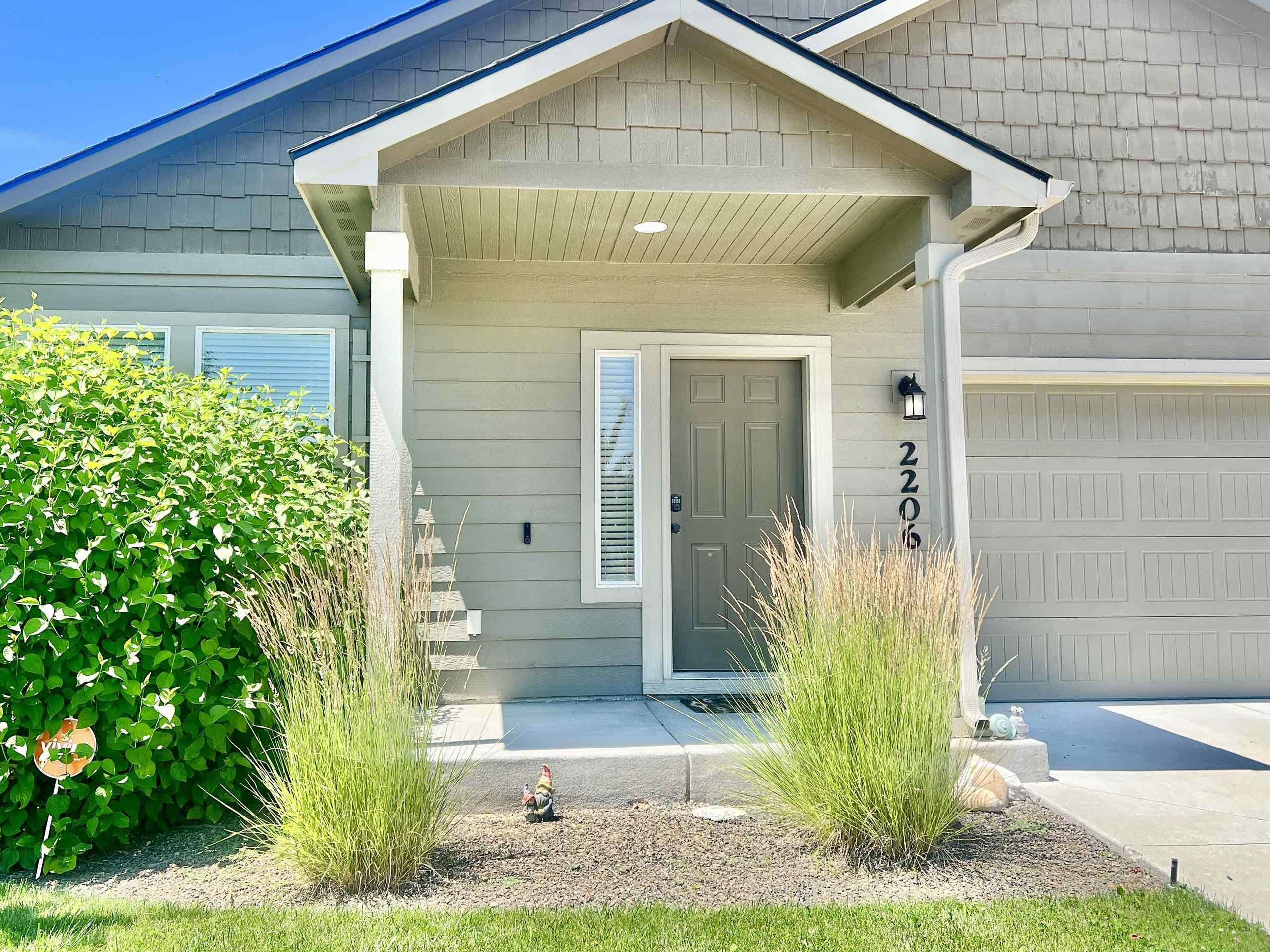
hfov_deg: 58.3
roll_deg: +0.7
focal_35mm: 31
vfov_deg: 45.4
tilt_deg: +5.0
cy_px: 455
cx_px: 601
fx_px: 1137
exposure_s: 1/1412
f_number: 1.5
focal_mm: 5.7
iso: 50
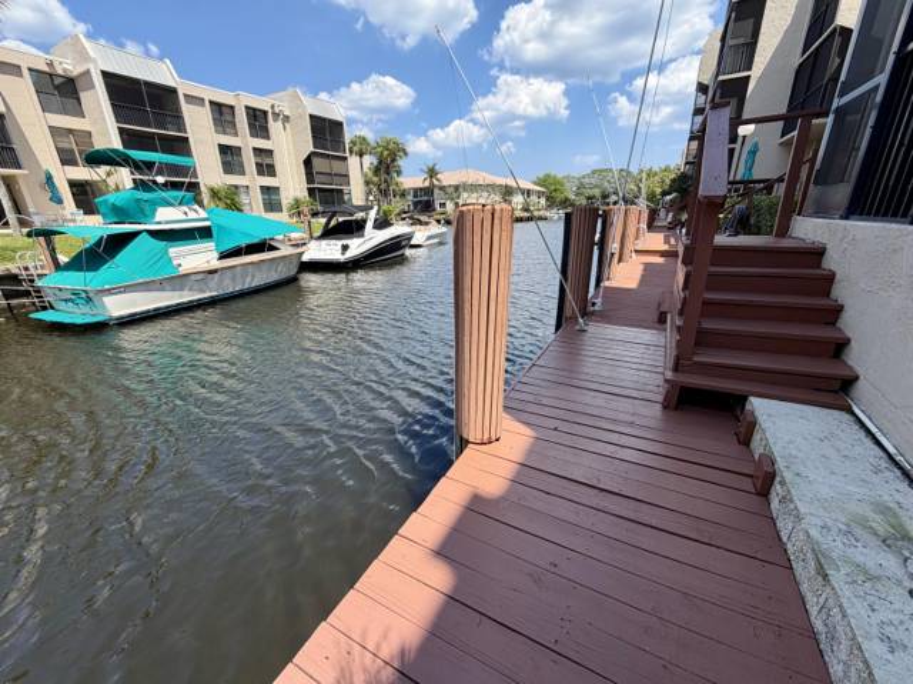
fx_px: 369
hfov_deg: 102.1
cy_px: 342
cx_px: 456
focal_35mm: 14
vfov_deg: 85.6
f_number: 2.2
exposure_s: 1/770
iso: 32
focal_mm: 2.22
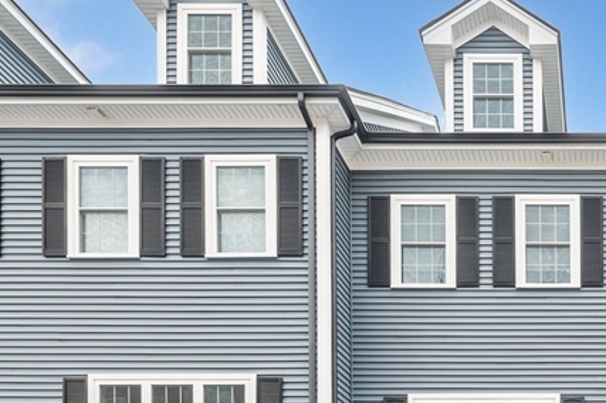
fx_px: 606
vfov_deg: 34.0
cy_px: 390
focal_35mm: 36
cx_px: 647
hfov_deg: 43.0
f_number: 8
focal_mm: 15
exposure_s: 1/10
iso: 100
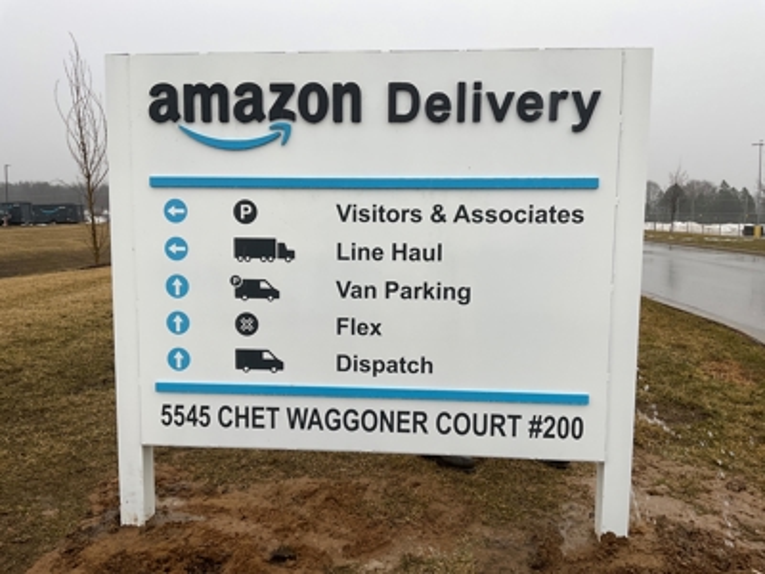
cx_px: 382
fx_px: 641
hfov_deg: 61.7
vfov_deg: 48.2
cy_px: 287
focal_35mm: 29
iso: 16
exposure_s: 1/198
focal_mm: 3
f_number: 1.8
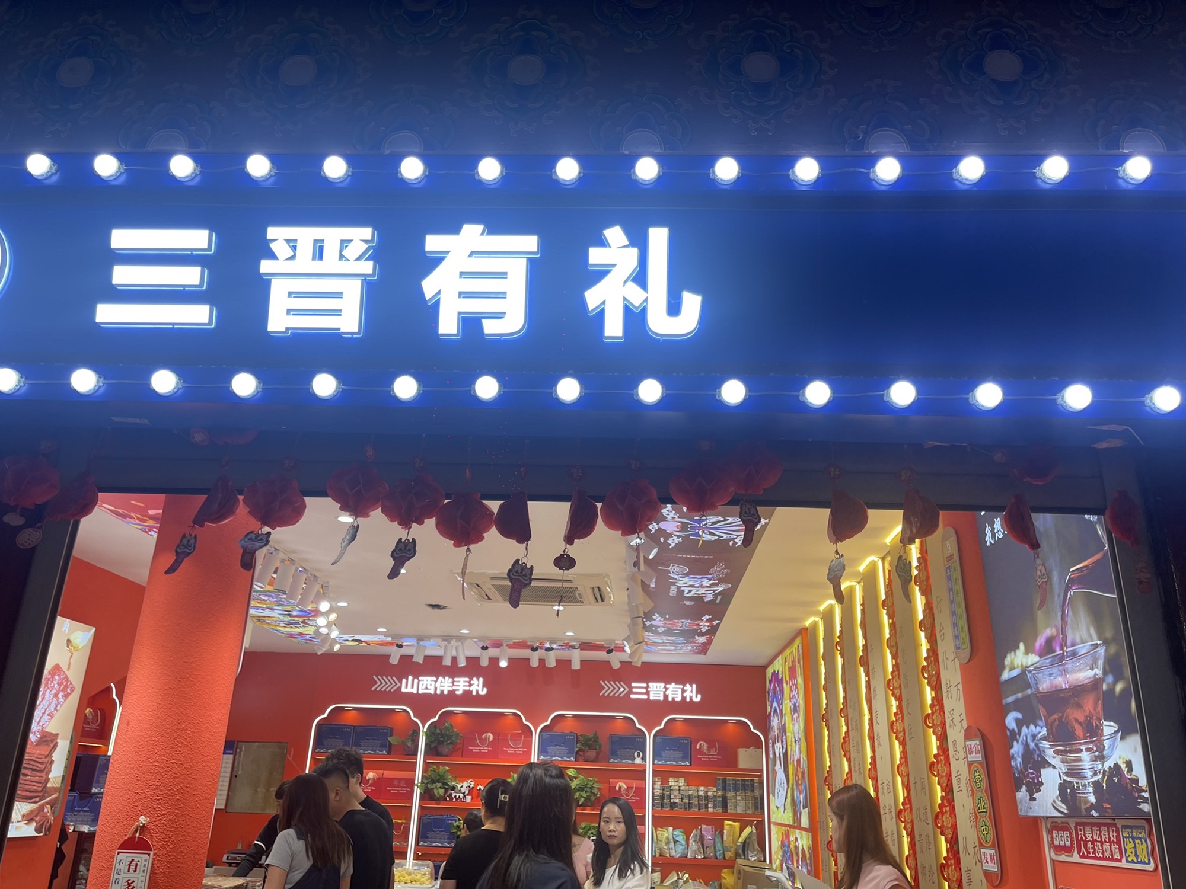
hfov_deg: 67.3
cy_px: 444
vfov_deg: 53.1
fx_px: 891
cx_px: 593
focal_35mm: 26
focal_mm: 5.1
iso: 32
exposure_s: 1/153
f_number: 1.6
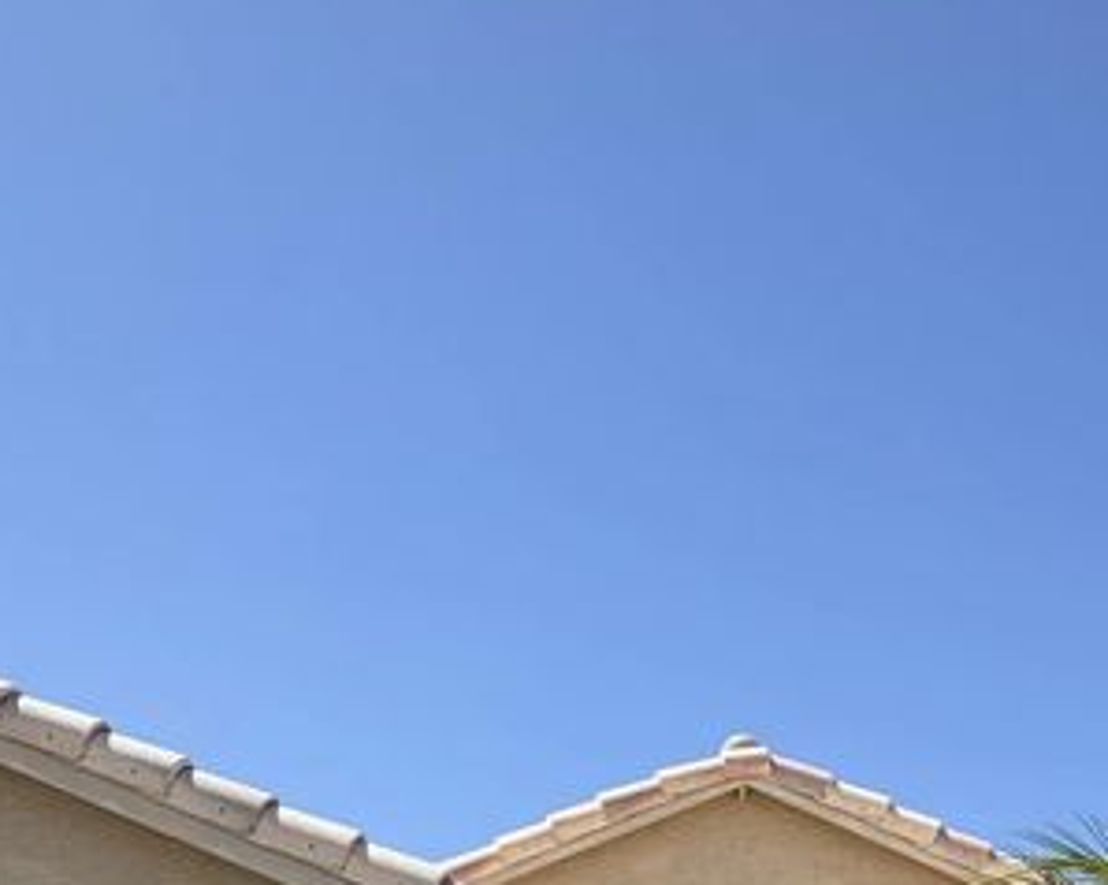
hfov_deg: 39.3
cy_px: 1287
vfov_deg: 25.3
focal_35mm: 47
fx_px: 1540
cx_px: 695
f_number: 2.2
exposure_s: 1/770
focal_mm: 2.22
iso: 25
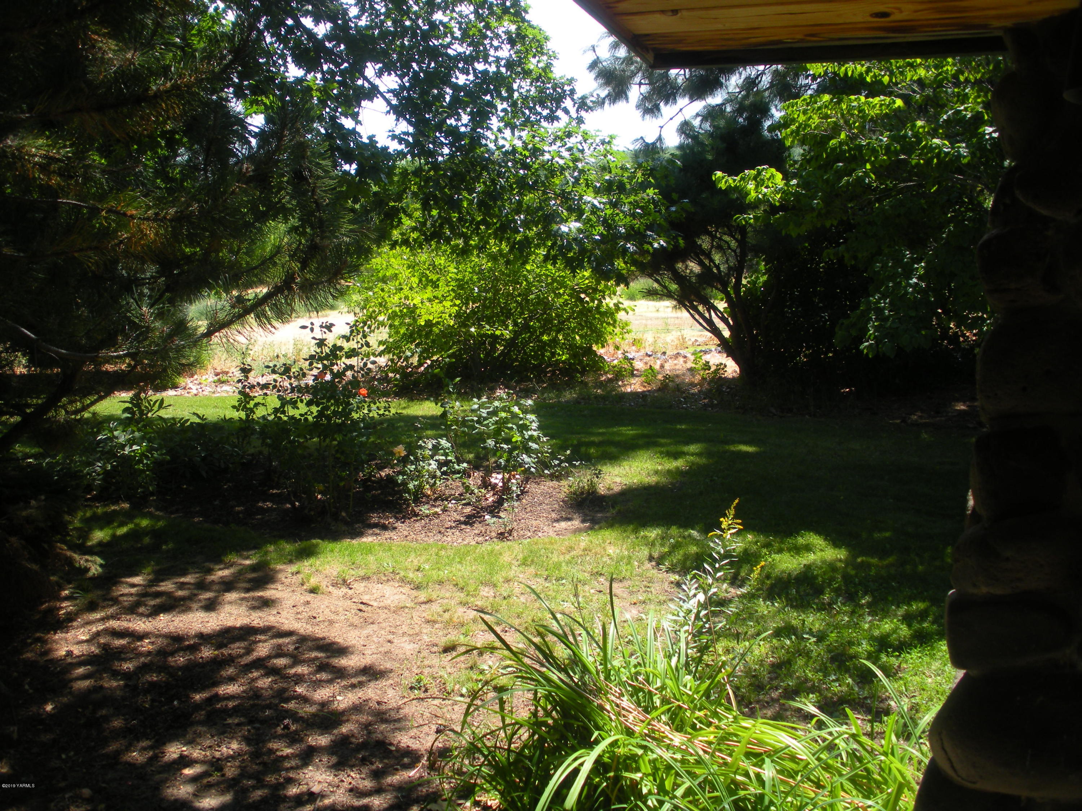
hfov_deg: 51.4
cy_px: 406
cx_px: 541
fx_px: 1125
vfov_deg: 39.7
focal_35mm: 36
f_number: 3.5
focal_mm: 6.3
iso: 64
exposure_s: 1/215
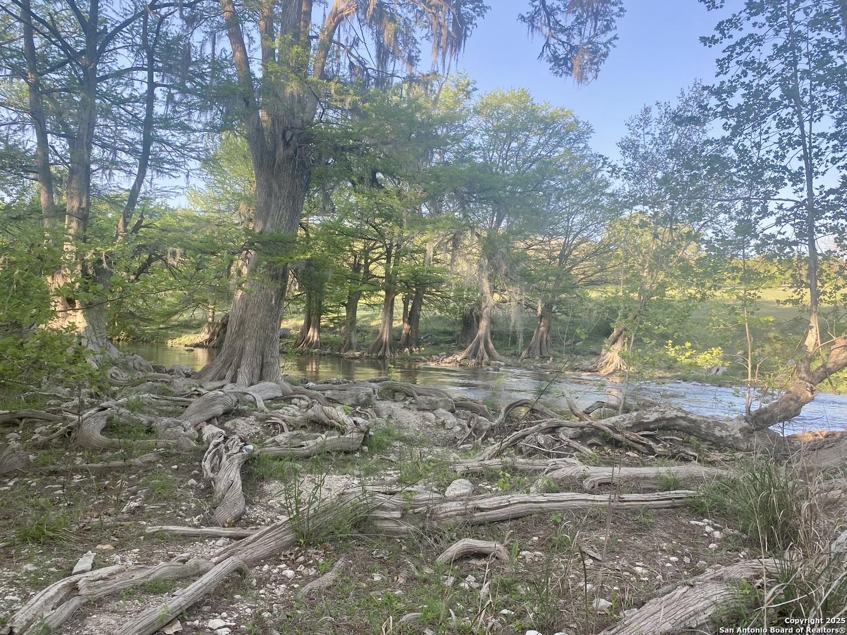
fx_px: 636
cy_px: 318
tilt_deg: +1.4
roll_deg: -1.8
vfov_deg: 53.1
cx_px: 424
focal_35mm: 26
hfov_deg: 67.3
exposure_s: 1/244
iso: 32
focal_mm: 4.25
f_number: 1.8
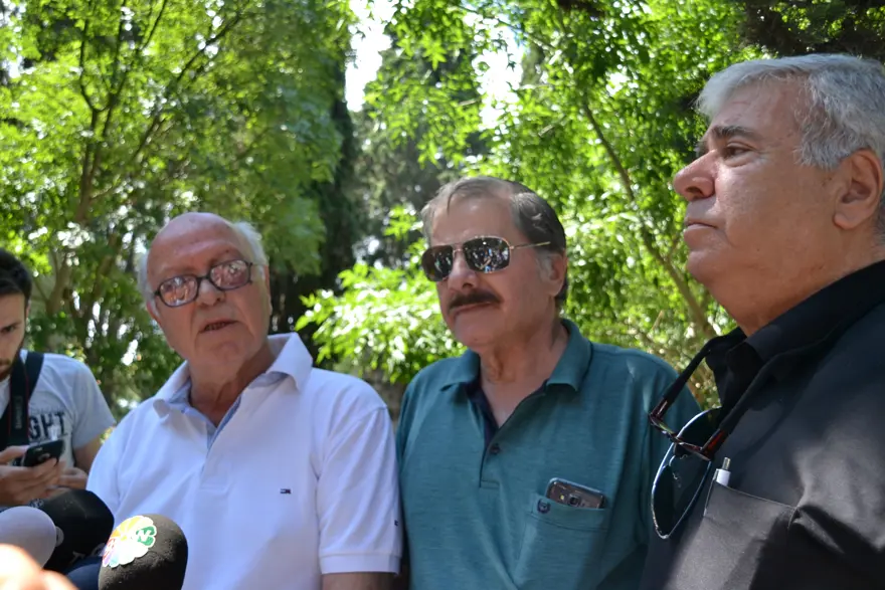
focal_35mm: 33
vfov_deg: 40.0
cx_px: 442
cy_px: 295
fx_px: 811
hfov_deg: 57.2
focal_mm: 22
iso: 160
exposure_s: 1/125
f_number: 5.6
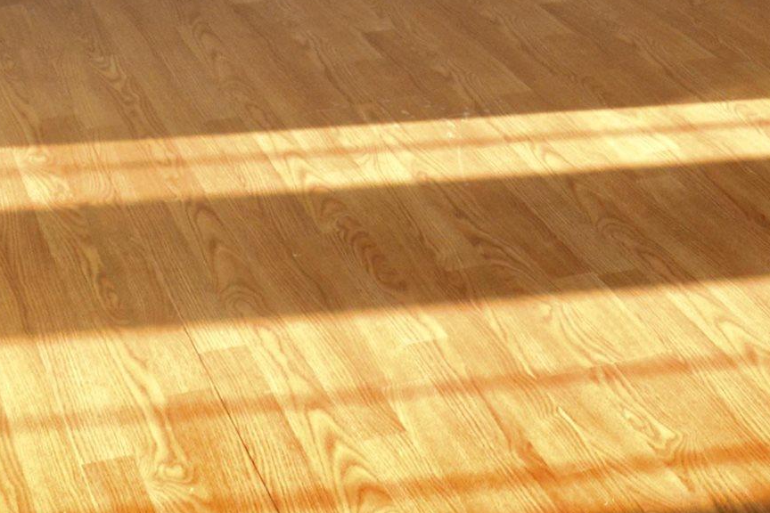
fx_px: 2053
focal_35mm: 96
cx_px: 919
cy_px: -324
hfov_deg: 20.0
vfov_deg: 13.2
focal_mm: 18
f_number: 5
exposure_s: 1/160
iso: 800
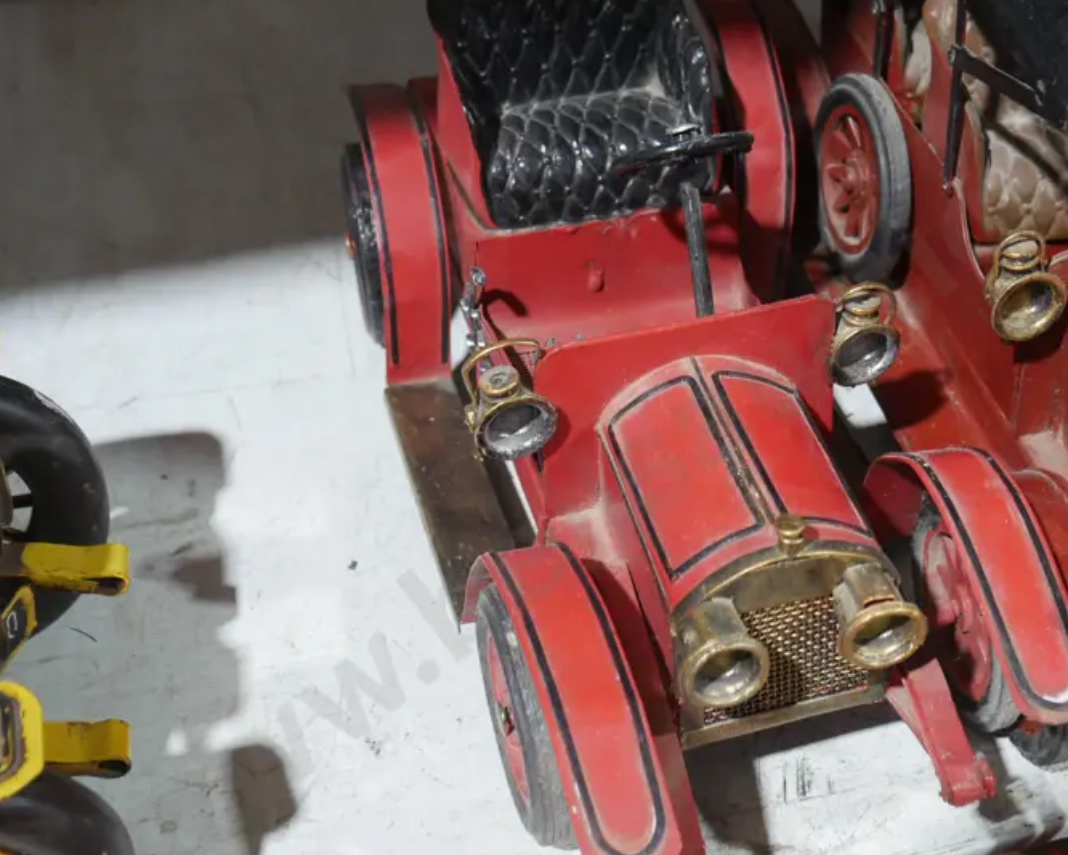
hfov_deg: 29.6
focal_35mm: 63
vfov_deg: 24.2
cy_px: 369
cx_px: 787
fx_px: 1992
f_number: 4.6
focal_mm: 21
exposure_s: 1/60
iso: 1250
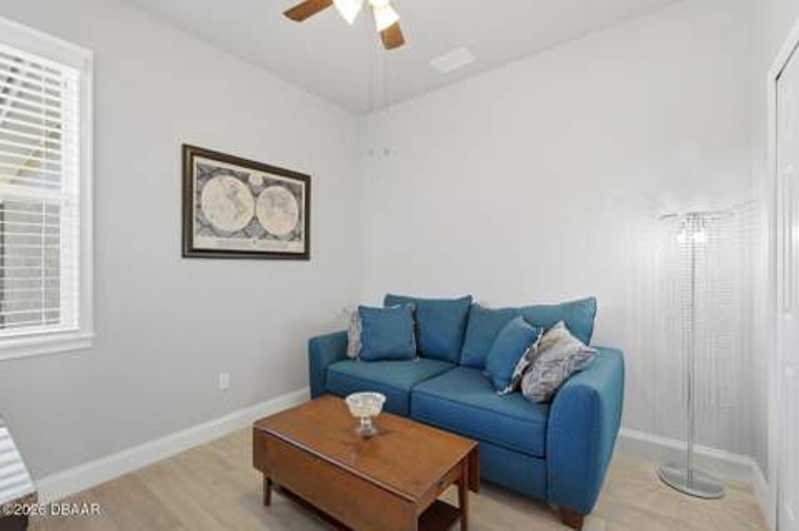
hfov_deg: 95.0
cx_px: 400
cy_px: 266
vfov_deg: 71.9
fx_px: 366
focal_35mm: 16
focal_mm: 16.5
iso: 2500
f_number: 8
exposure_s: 1/1000
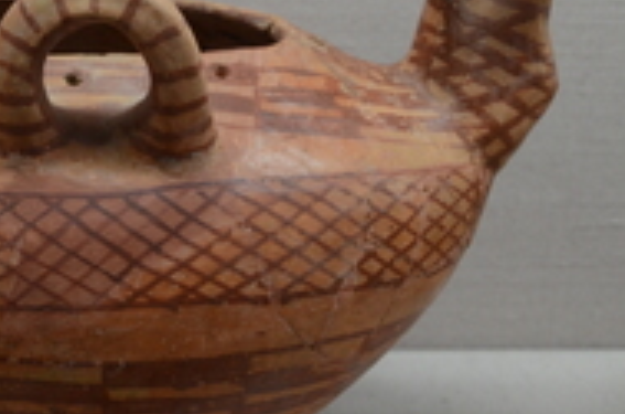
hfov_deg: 13.3
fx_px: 2667
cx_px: 103
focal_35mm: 154
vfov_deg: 8.9
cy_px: 147
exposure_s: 1/100
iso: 1000
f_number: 5
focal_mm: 44
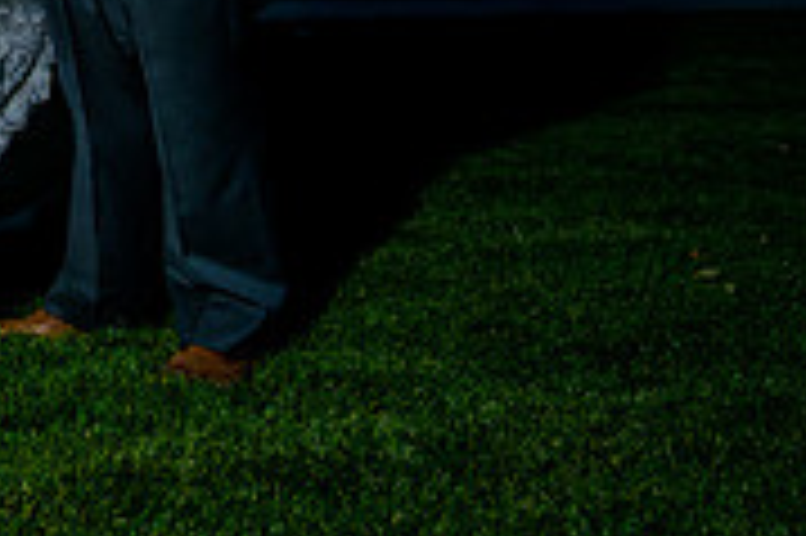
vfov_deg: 14.0
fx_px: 2058
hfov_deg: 20.8
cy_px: -246
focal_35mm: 92
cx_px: -143
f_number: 4
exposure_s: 1/200
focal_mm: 24
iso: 1250
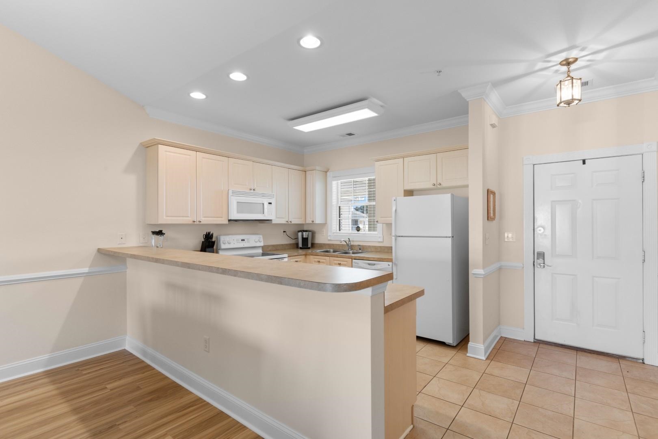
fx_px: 311
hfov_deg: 93.3
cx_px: 329
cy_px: 220
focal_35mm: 17
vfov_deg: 70.4
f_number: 4.8
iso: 100
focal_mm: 11.5
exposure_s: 1/6
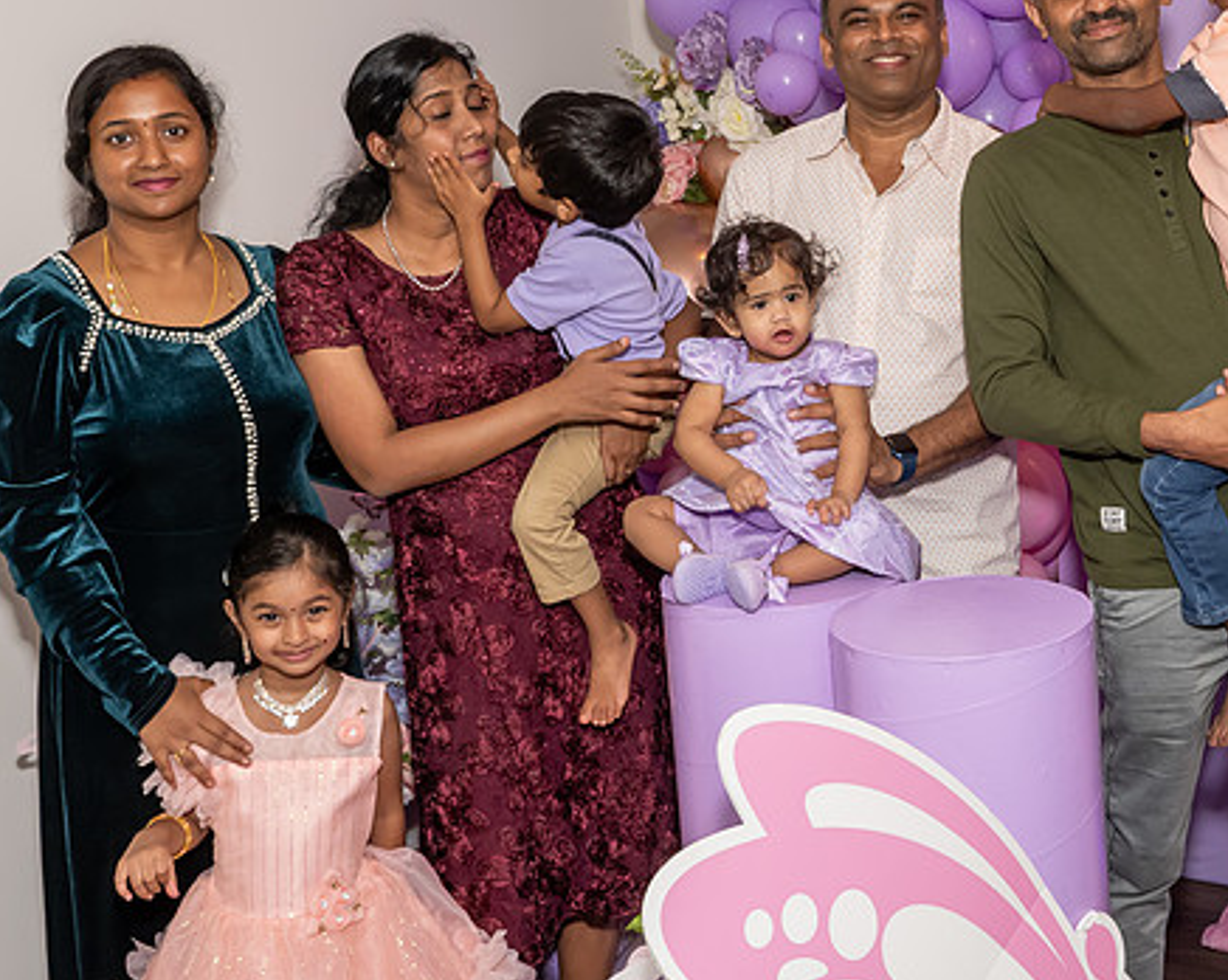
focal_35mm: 44
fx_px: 1598
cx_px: 884
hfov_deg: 41.1
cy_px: 327
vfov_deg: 33.8
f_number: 9
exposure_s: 1/250
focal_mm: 18
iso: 800
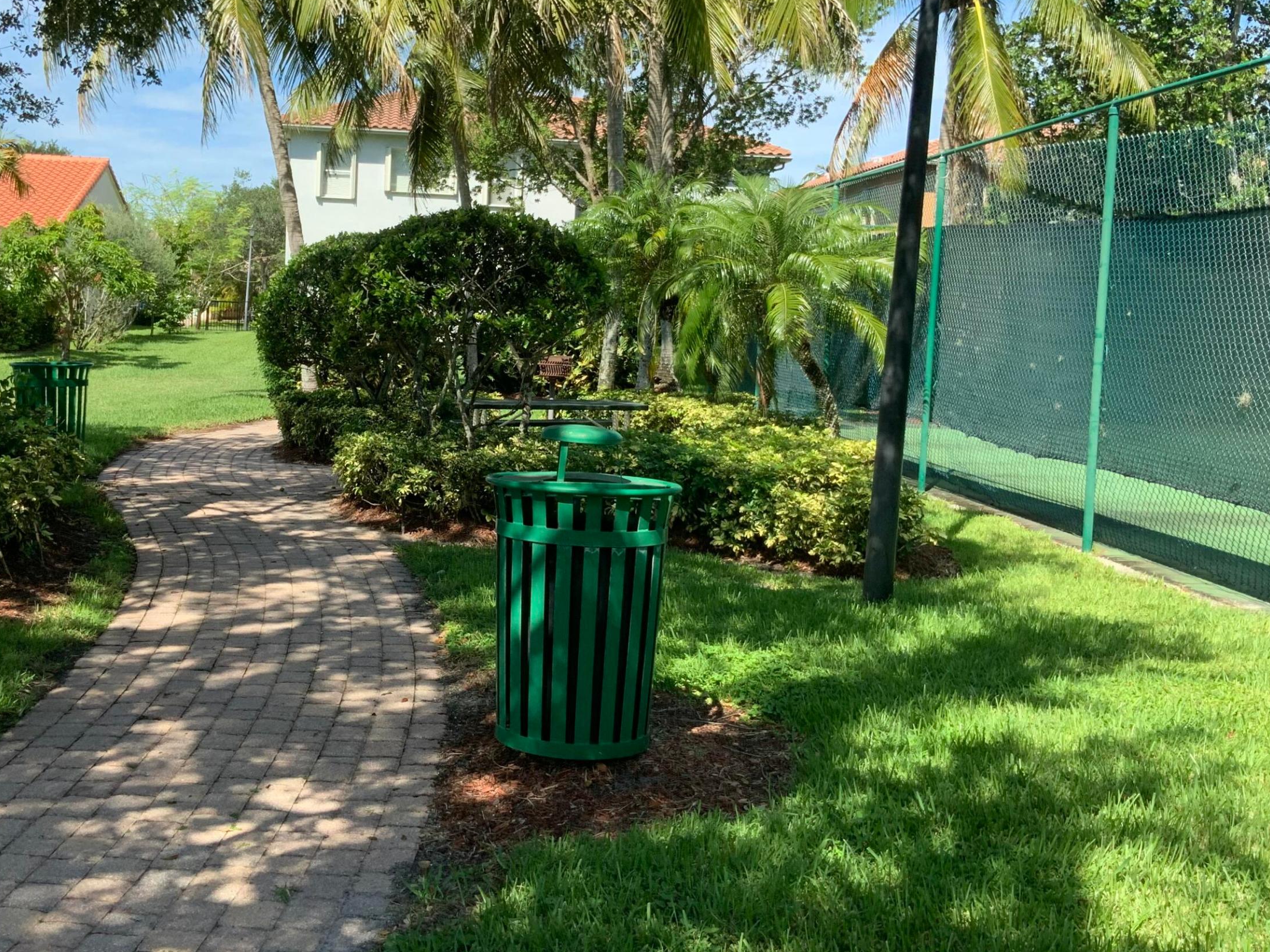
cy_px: 393
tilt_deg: -3.3
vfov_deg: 37.6
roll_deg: -1.7
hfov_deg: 48.7
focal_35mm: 38
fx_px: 1394
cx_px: 510
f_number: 1.8
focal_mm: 3
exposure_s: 1/719
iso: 16
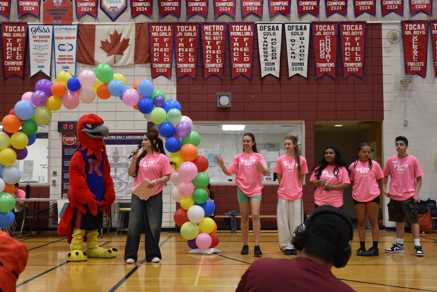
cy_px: 146
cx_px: 218
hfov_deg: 38.9
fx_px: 619
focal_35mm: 51
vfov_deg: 26.5
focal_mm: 34
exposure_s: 1/80
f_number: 4.5
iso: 800
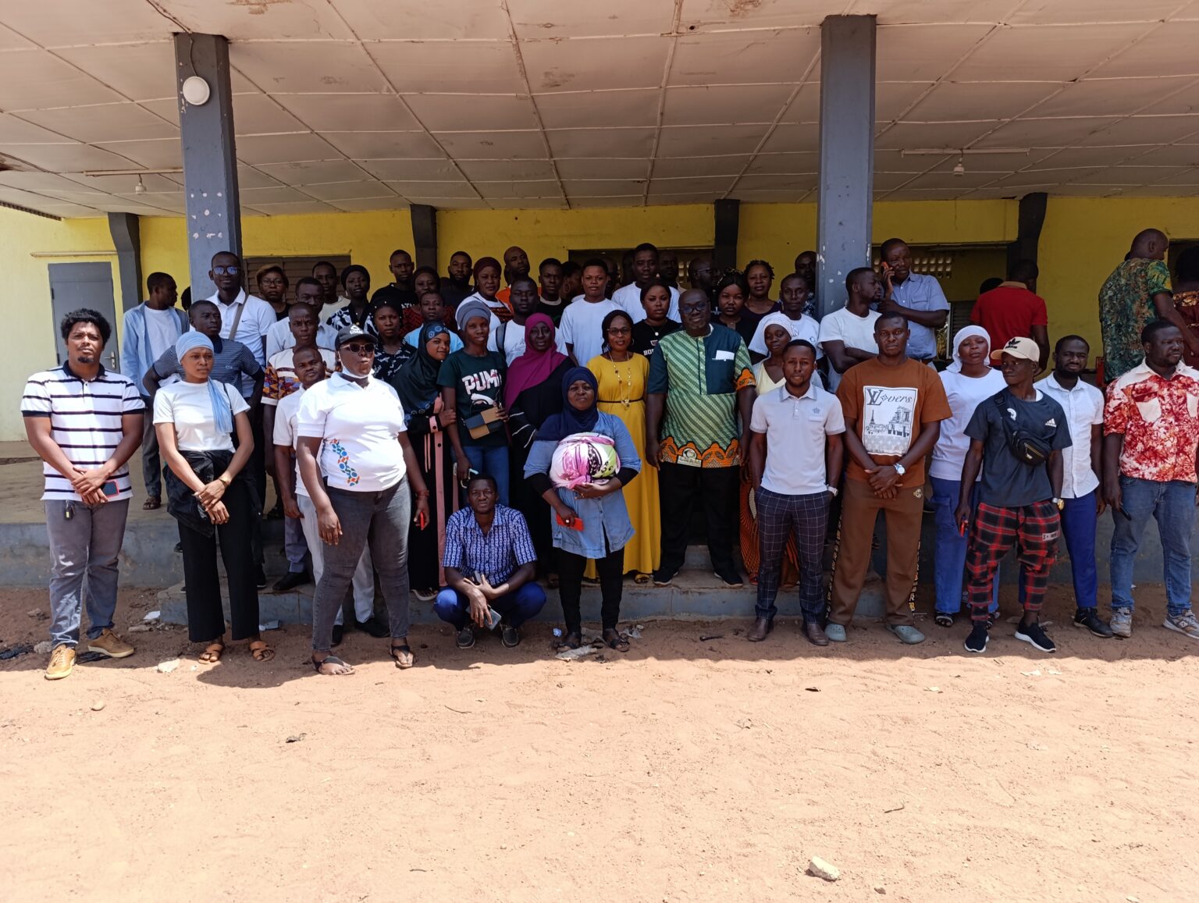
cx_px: 600
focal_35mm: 23
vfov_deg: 59.0
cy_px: 452
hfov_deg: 73.8
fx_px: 798
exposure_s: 1/276
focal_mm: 6.14
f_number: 1.6
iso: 50
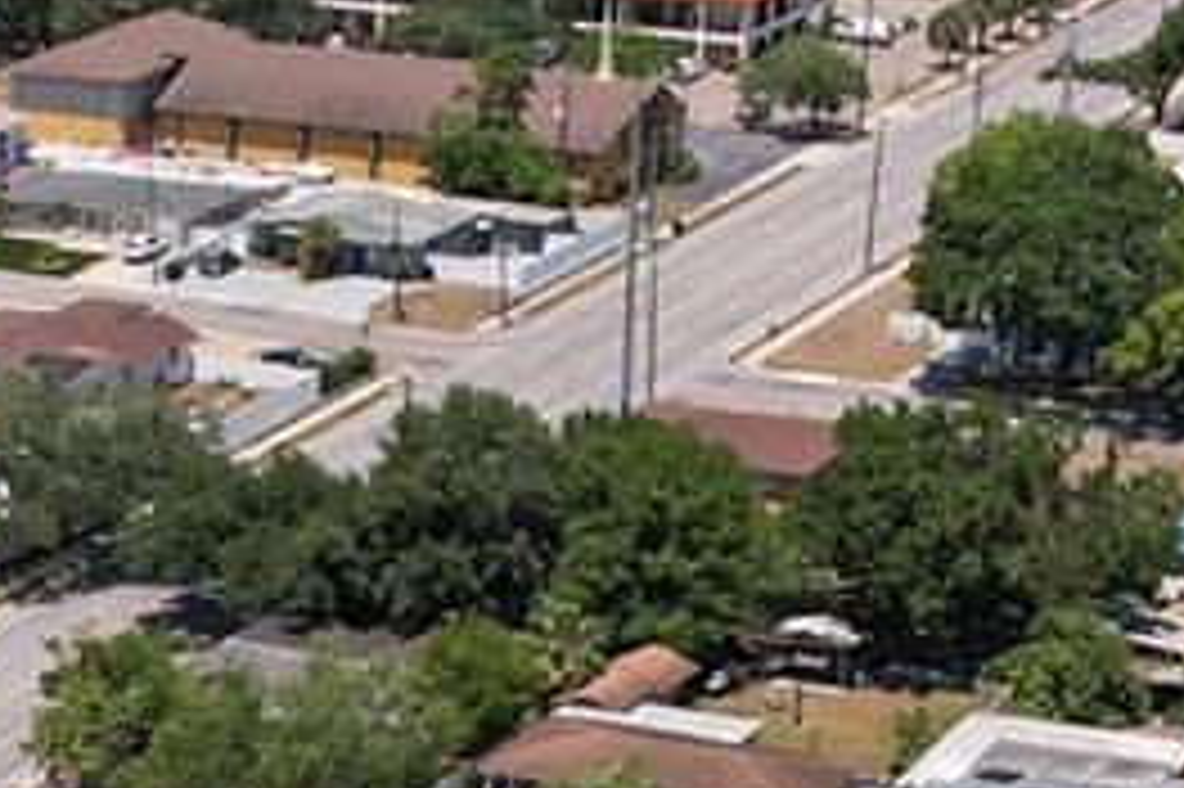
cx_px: 153
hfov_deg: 15.2
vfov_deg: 9.9
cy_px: 1234
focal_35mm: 134
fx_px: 4404
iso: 120
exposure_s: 1/320
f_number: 2.8
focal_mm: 8.38
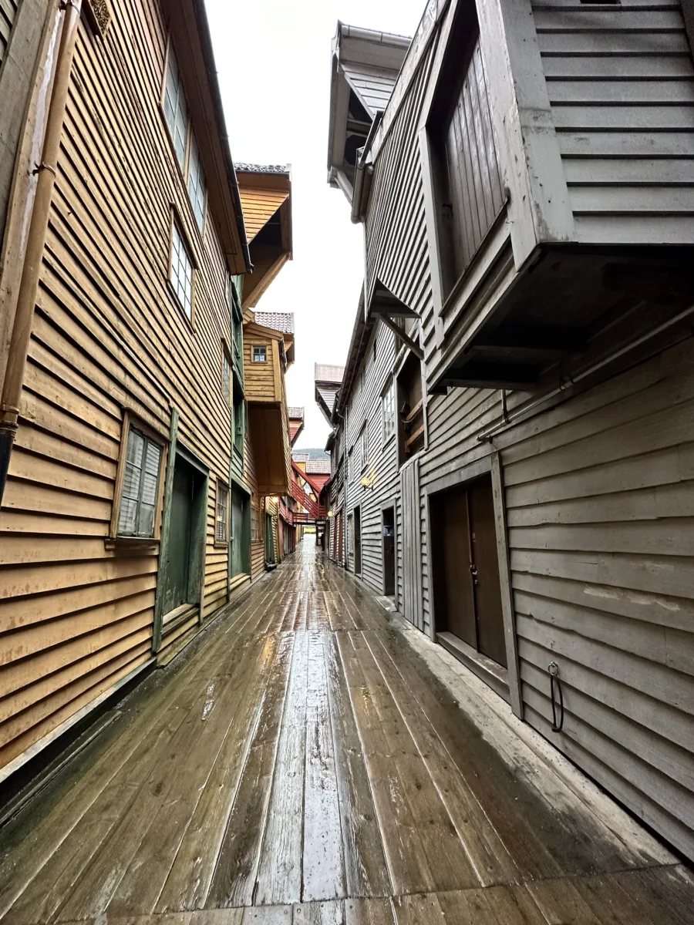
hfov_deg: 85.7
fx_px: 374
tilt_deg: +11.9
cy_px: 462
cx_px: 347
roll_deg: -0.2
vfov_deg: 102.1
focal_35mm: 14
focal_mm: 2.22
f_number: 2.2
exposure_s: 1/99
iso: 250
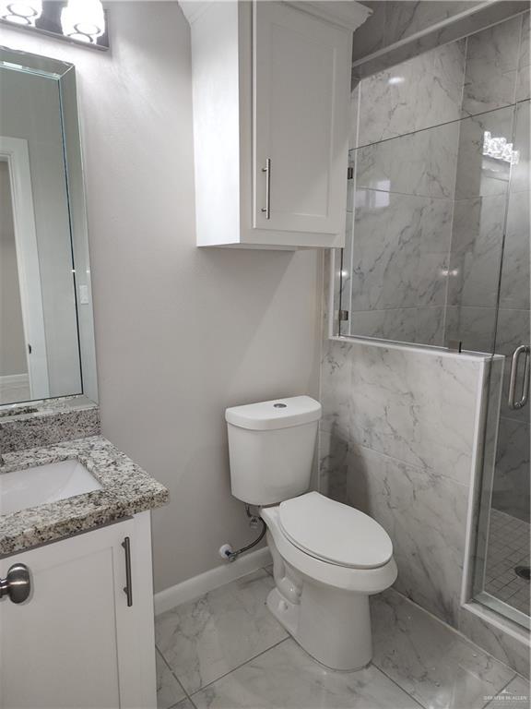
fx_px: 470
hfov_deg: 58.9
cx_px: 266
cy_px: 354
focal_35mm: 23
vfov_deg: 73.9
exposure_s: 1/60
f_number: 1.8
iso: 64
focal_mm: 6.4
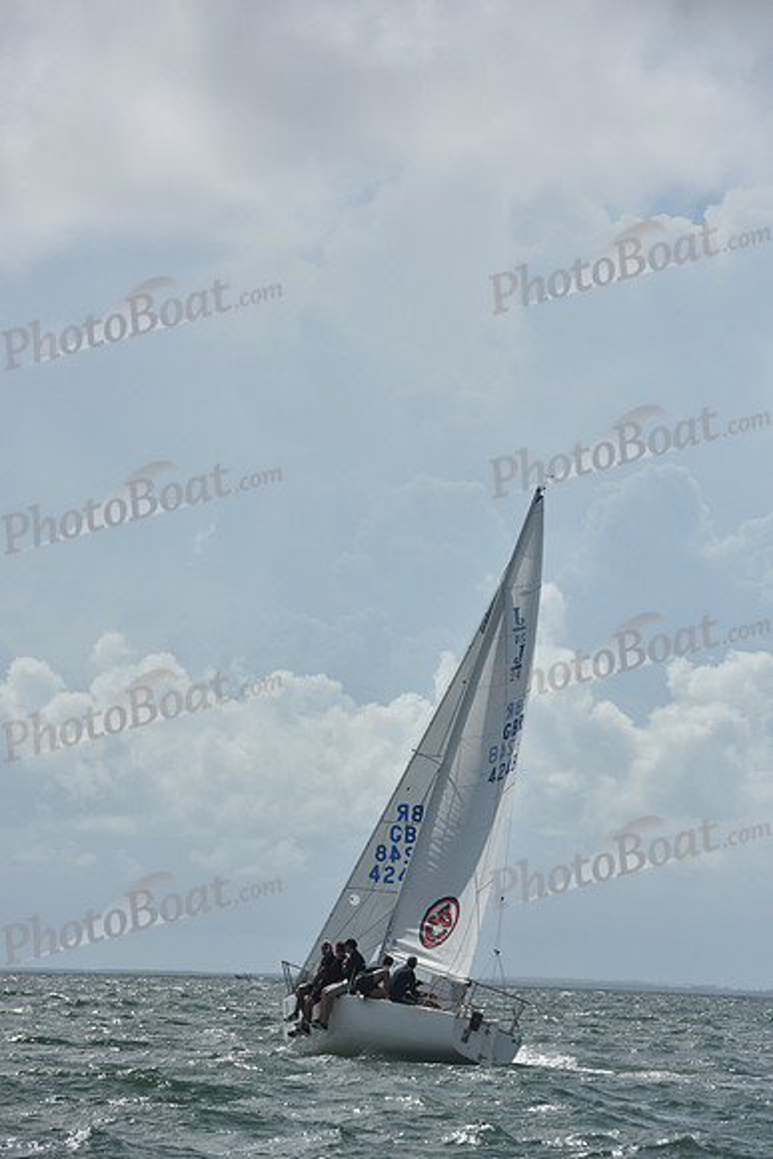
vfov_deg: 11.1
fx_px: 5955
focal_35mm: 185
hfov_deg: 7.4
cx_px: 386
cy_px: 580
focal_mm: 185
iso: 250
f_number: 10
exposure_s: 1/1600
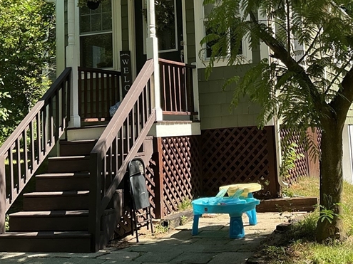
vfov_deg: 24.0
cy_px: 46
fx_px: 612
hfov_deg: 31.5
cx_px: 272
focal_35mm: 60
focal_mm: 3
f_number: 1.8
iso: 25
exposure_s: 1/482
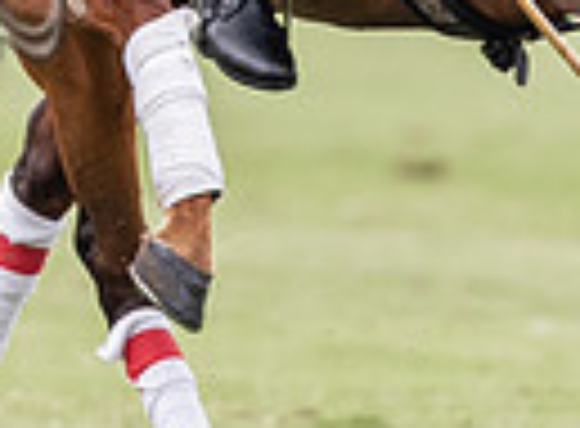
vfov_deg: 0.4
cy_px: -320
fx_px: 59113
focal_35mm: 3551
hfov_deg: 0.6
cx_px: 92
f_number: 4
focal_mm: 500
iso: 800
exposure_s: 1/2000
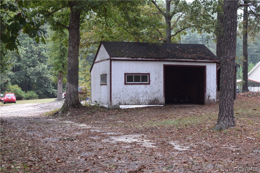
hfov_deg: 28.1
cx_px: 130
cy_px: 86
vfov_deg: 18.9
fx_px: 520
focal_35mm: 72
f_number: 5.3
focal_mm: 48
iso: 400
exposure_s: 1/100
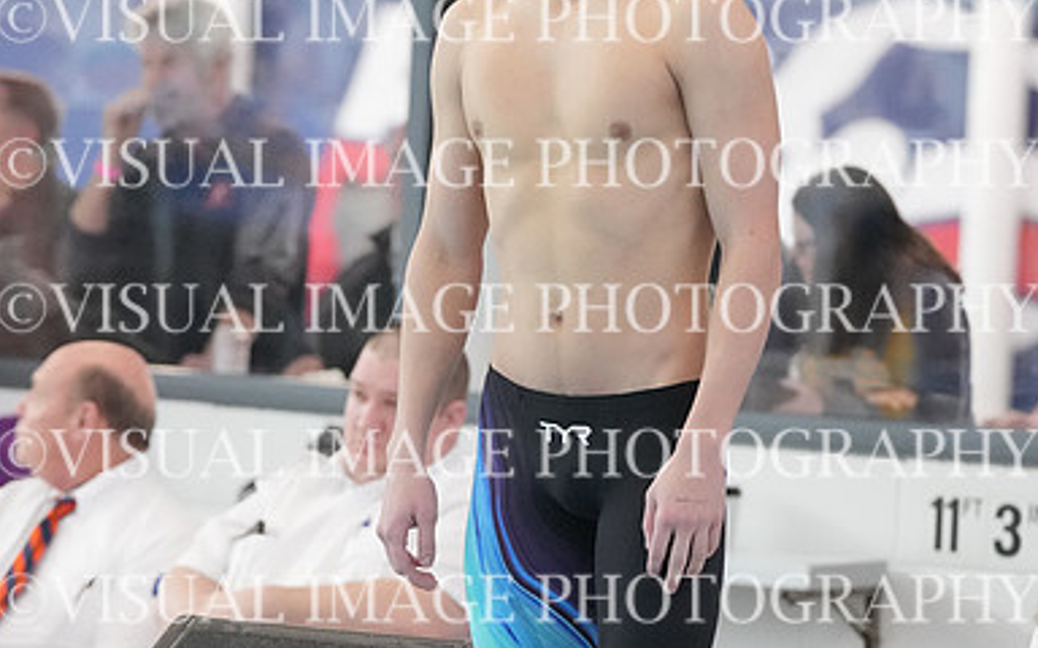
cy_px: 381
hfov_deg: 6.7
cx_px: 518
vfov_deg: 4.2
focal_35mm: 314
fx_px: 8883
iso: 5000
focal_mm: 136
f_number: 4
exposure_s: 1/1000
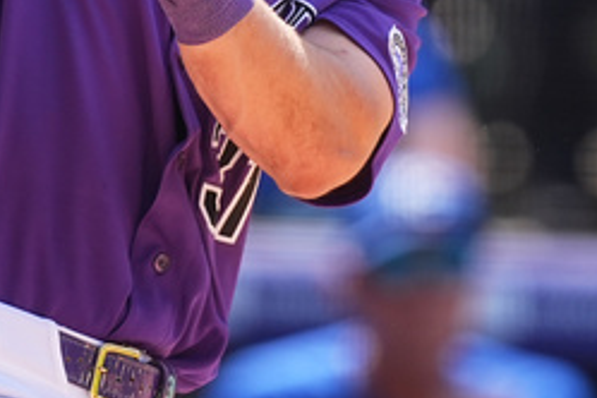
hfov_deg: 0.8
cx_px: 7
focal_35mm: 2472
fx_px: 40991
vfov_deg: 0.6
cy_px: 10
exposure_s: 1/1600
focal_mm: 600
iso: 400
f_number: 4
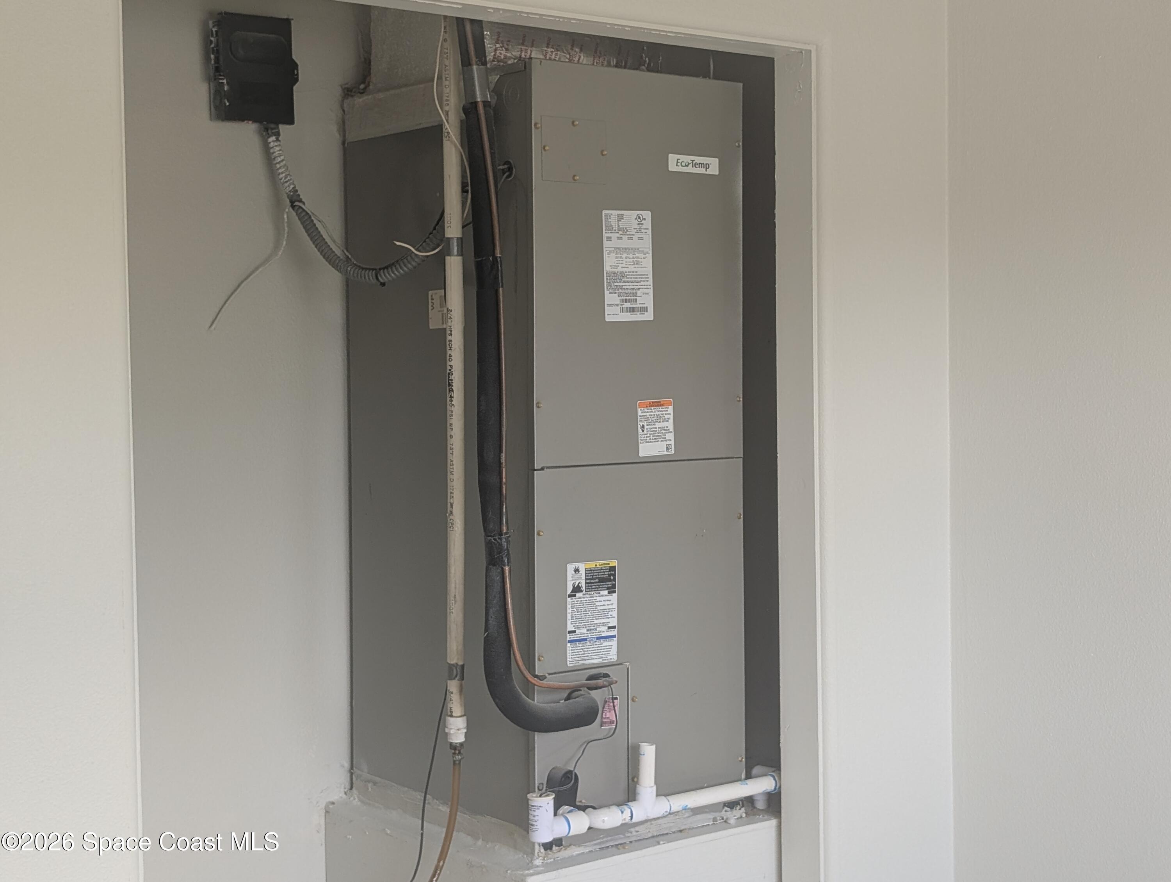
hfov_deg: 38.9
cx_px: 586
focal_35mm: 49
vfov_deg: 29.7
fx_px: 1660
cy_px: 441
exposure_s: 1/69.8
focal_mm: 6.9
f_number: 1.68
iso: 52
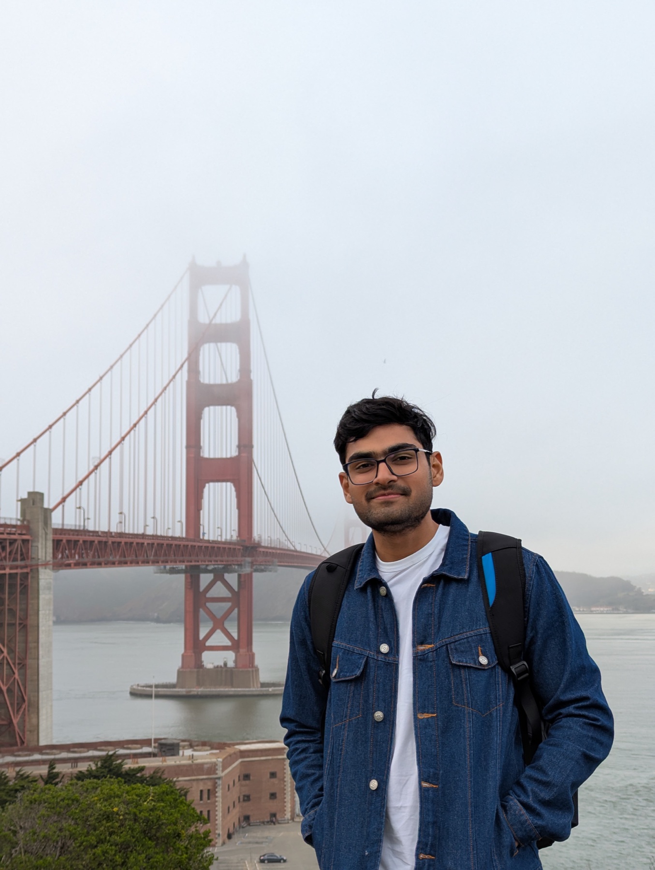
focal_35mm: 48
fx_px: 1208
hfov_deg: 30.3
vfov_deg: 39.6
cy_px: 435
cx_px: 328
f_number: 1.85
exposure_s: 1/335
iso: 86
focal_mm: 6.81
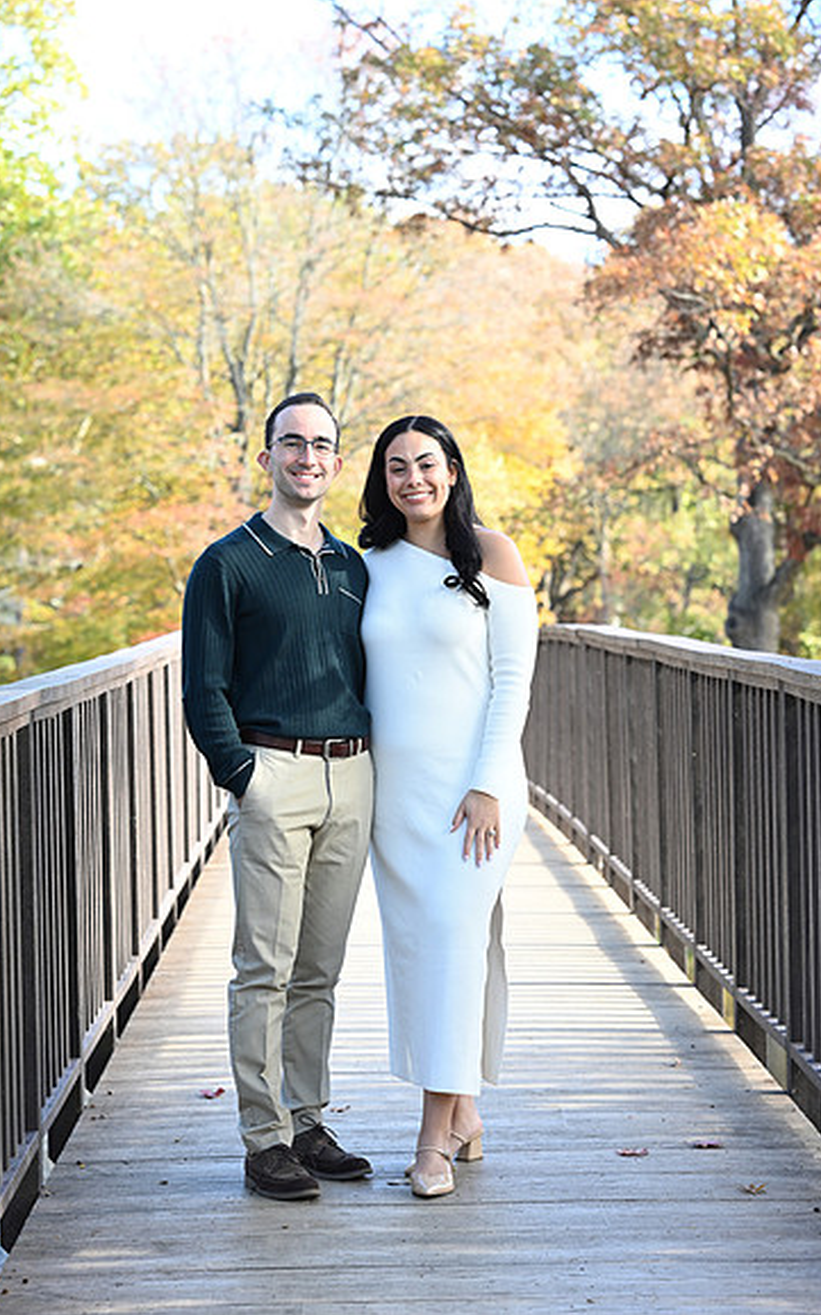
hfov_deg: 15.0
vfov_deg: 23.8
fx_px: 3116
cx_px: 408
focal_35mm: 87
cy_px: 658
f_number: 5
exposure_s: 1/160
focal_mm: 85
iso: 320
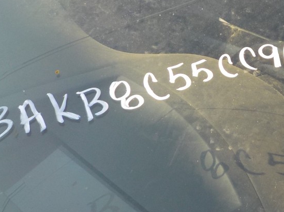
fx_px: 574
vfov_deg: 21.0
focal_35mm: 70
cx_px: 211
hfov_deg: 27.4
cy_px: 113
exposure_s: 1/320
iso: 125
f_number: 3.3
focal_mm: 4.1
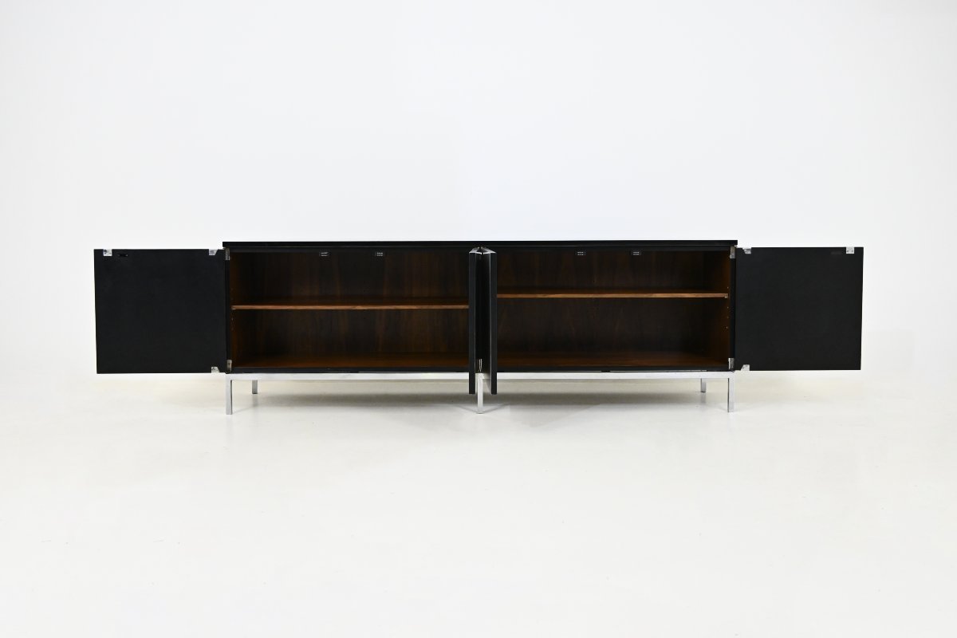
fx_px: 937
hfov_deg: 54.1
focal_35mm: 35
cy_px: 319
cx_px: 478
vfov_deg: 37.6
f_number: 3.8
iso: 2000
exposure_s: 1/125
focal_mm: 23.5
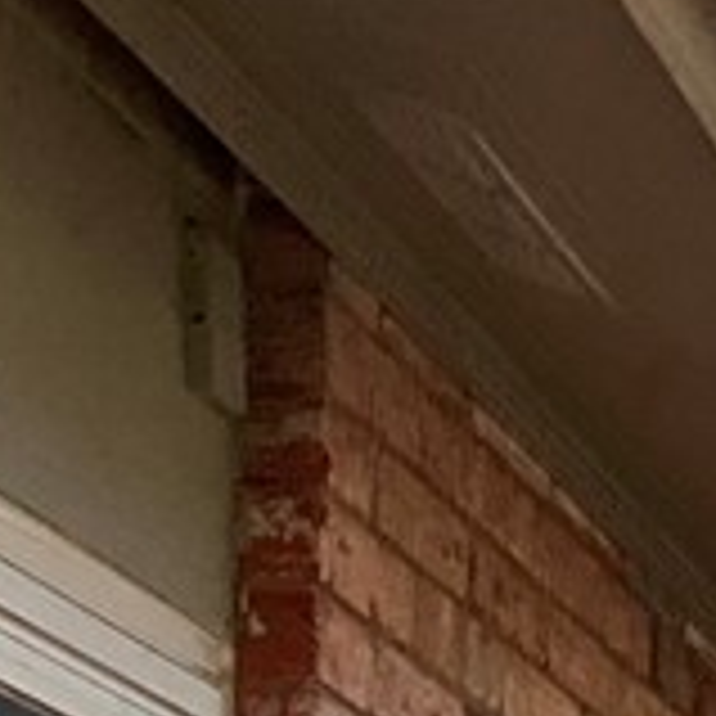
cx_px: 1882
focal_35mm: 165
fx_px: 3861
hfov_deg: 9.2
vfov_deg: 9.5
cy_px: 1693
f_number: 1.8
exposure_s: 1/759
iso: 16
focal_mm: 3
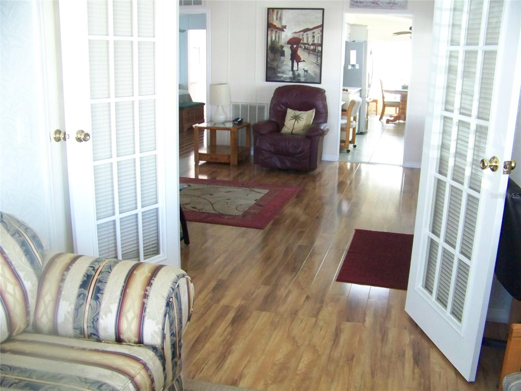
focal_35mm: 36
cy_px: 196
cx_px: 260
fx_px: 542
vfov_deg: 39.7
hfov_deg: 51.4
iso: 400
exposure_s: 1/30
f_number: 2.8
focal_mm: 5.85
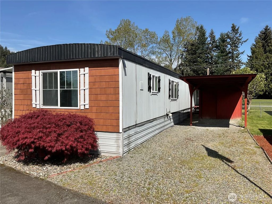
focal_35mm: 29
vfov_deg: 48.2
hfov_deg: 61.7
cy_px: 102
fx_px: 228
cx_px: 136
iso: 16
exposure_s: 1/2538
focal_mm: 3
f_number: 1.8
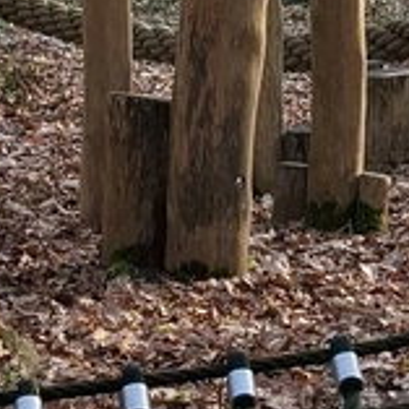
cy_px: -42
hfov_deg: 11.3
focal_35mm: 155
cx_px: 219
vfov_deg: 11.1
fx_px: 2072
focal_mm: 5.54
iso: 50
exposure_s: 1/716
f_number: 1.8
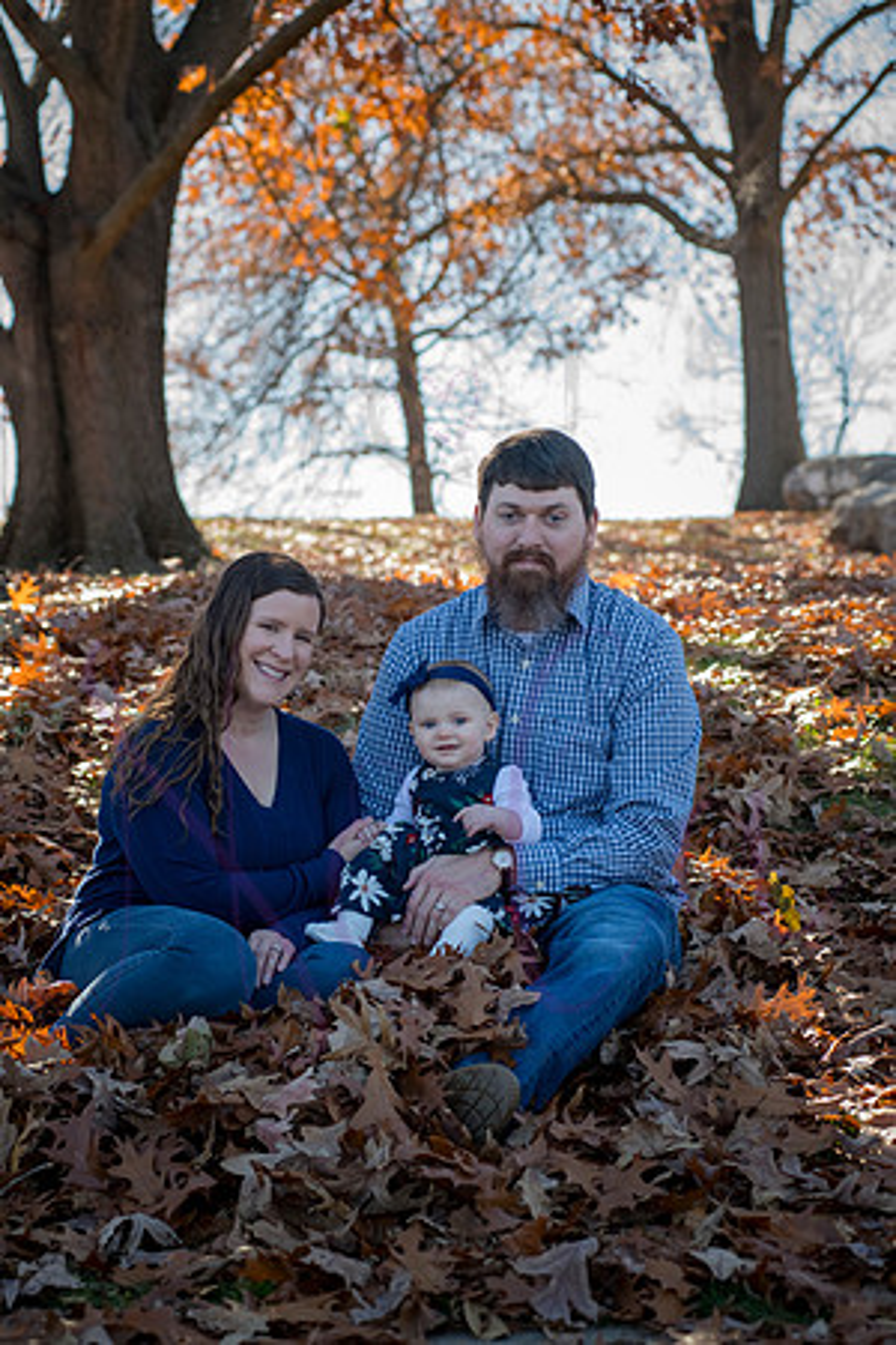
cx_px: 448
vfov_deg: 25.4
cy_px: 672
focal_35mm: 80
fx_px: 2986
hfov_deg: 17.1
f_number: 5.6
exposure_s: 1/320
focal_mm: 80
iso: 400
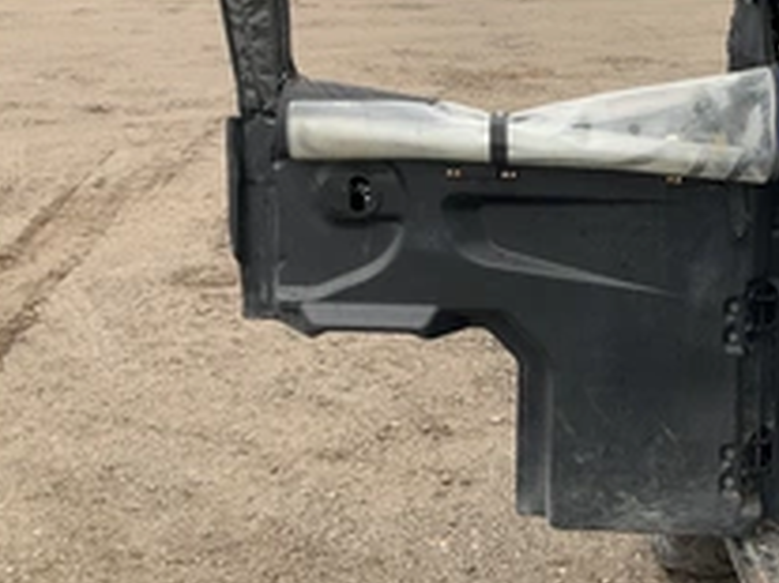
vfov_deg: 25.5
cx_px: 576
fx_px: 1259
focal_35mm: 56
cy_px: 94
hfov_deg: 33.7
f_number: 1.8
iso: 20
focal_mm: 3
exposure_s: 1/208
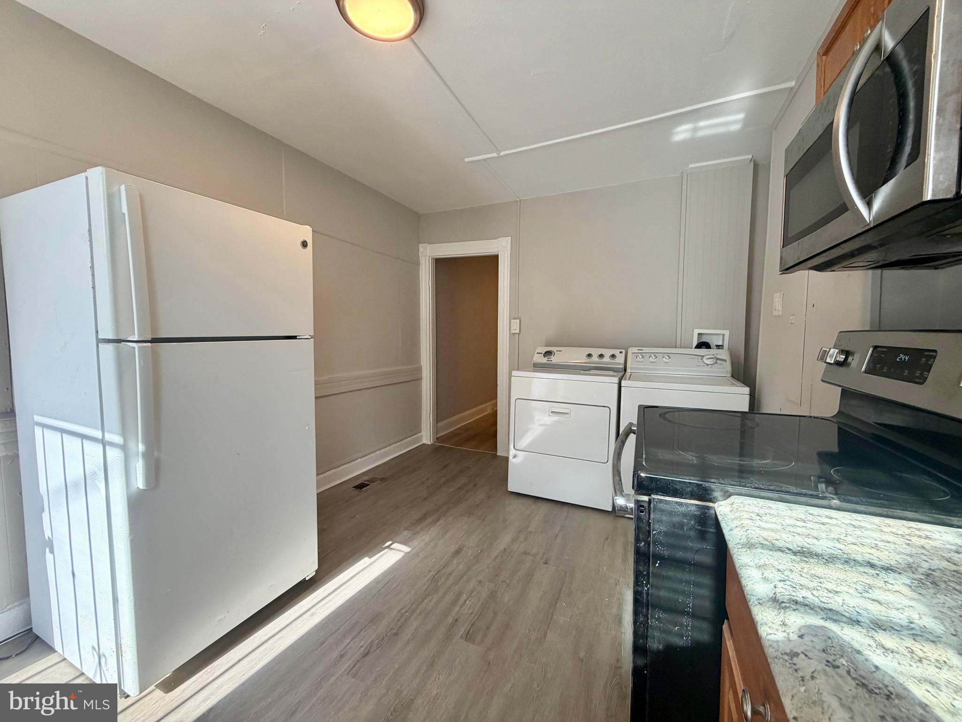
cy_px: 361
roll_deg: -0.1
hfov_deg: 102.1
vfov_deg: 85.7
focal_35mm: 14
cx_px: 481
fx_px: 389
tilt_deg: -5.6
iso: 125
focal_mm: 2.22
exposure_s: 1/120
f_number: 2.2
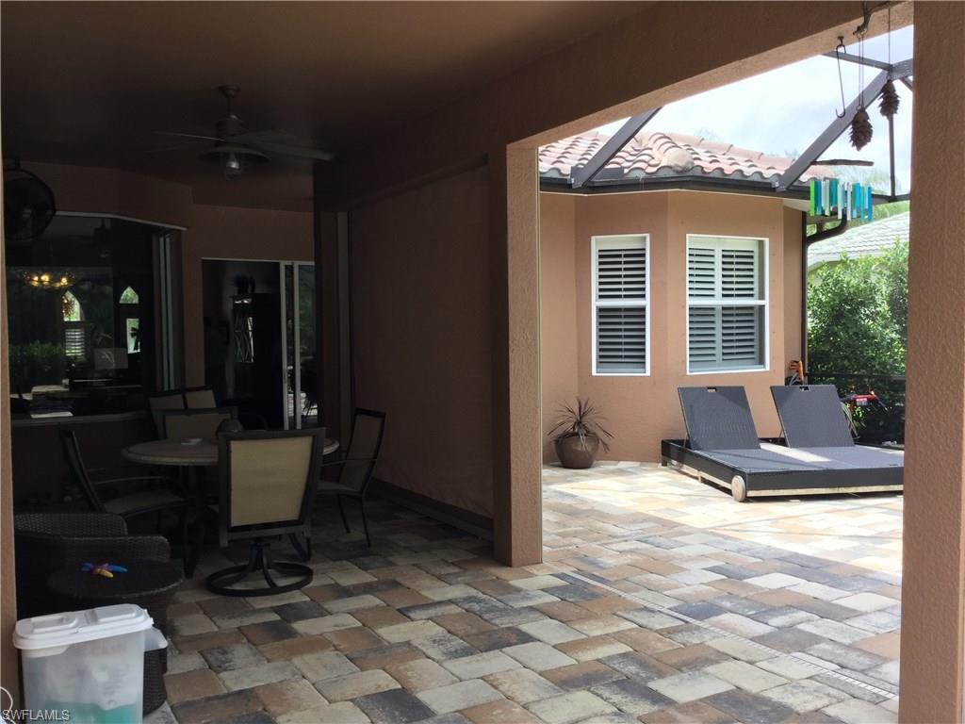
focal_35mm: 31
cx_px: 482
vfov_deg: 45.4
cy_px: 362
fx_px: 864
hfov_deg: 58.4
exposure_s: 1/170
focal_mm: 3.3
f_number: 2.4
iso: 25
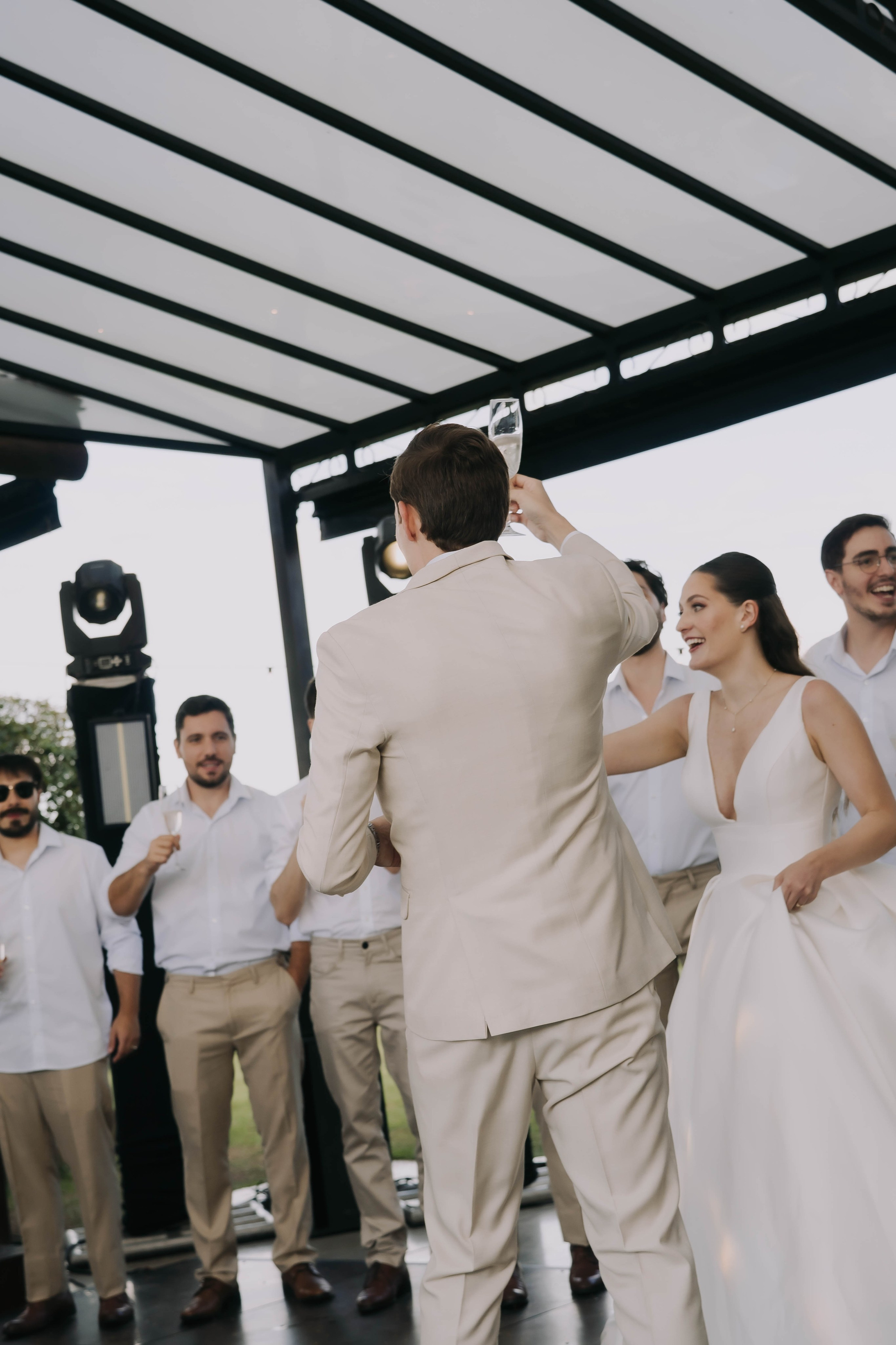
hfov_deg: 24.4
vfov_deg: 35.9
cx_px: 448
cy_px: 672
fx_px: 2072
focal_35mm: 56
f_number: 5
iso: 100
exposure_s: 1/400
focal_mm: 37
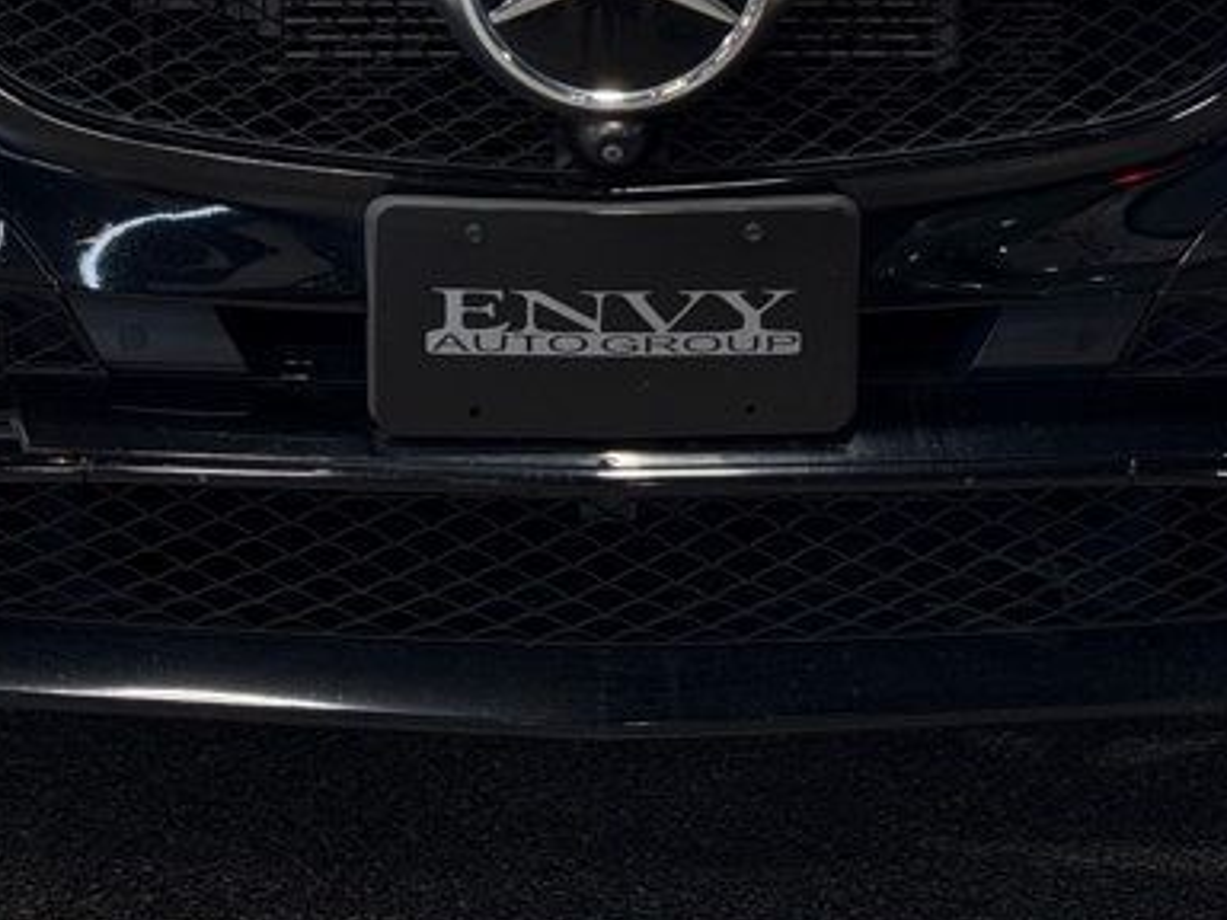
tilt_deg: -9.4
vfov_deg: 11.3
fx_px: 4537
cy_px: -217
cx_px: 572
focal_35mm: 128
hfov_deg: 15.4
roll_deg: -0.5
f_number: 1.78
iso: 64
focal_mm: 6.76
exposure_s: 1/276
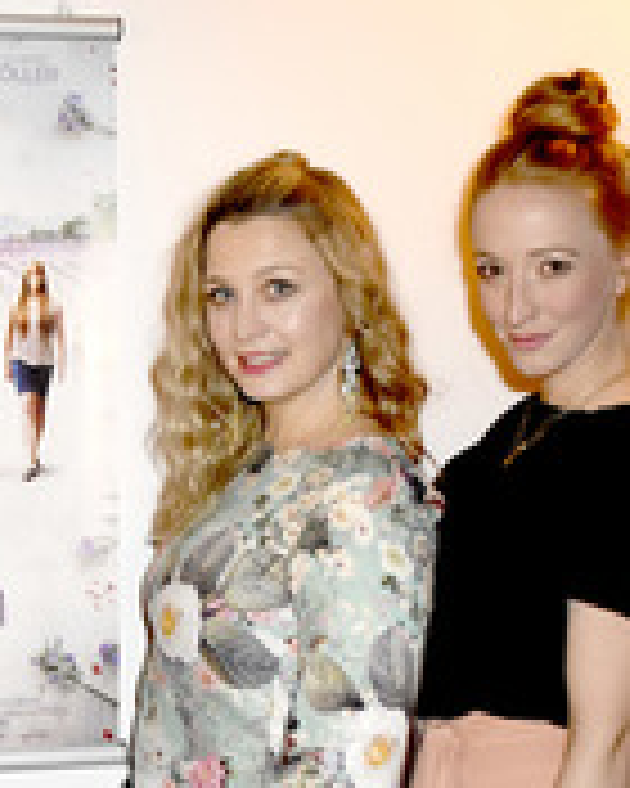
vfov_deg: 17.5
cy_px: 635
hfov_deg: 13.9
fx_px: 2540
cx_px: -43
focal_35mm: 109
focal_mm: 30
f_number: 4.5
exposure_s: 1/160
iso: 1600
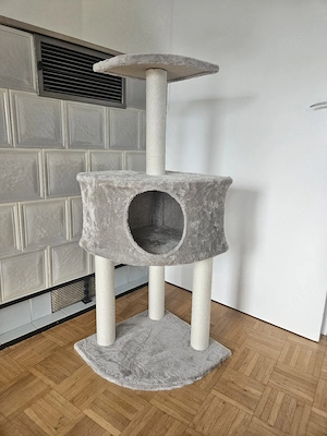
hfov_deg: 58.9
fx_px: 290
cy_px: 218
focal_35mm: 23
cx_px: 164
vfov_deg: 73.9
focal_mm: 5.4
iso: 160
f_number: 1.8
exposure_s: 1/100
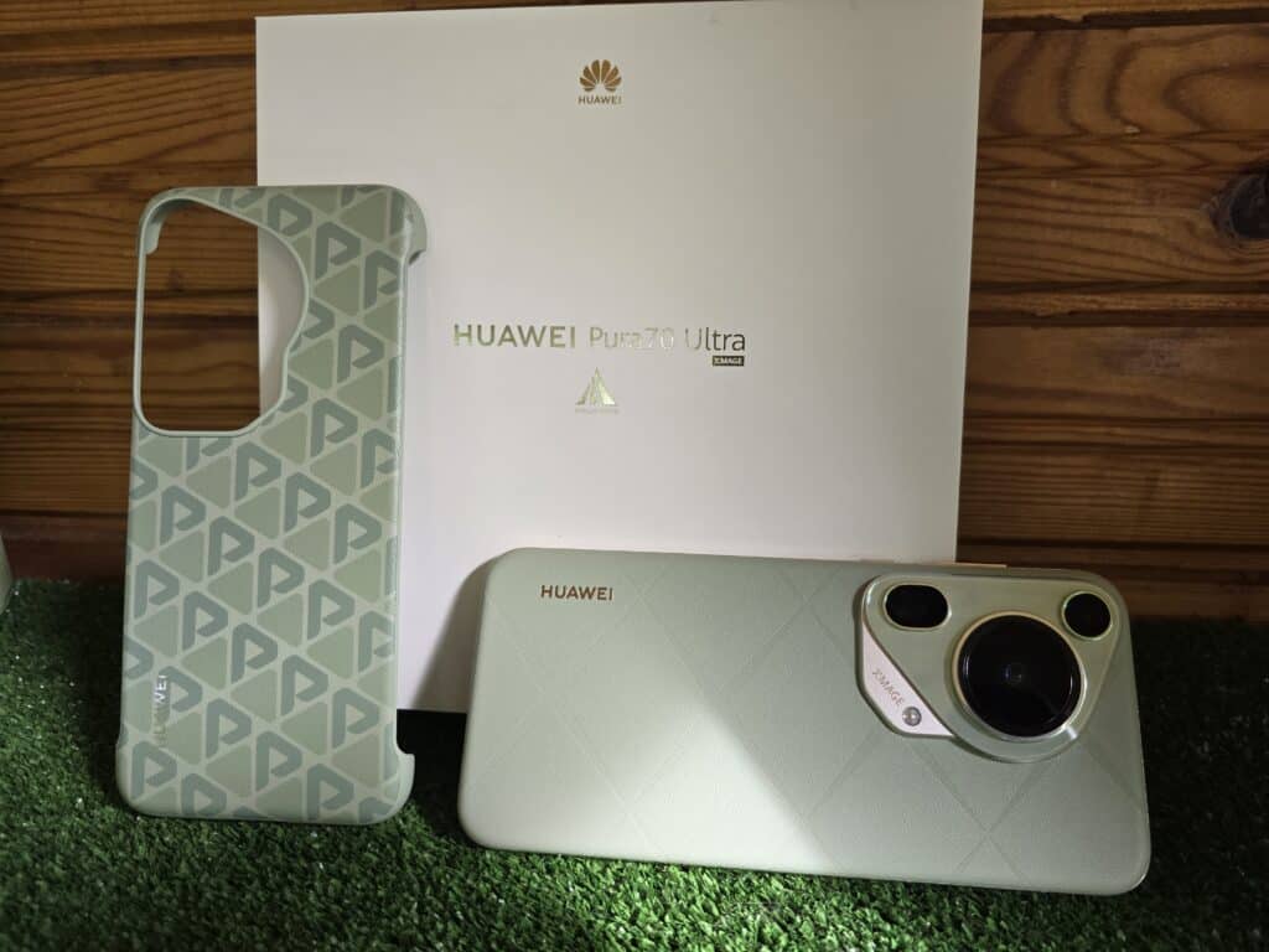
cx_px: 634
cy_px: 476
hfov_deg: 73.9
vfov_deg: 58.9
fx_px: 843
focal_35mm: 23
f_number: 1.7
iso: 200
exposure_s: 1/100
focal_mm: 6.3
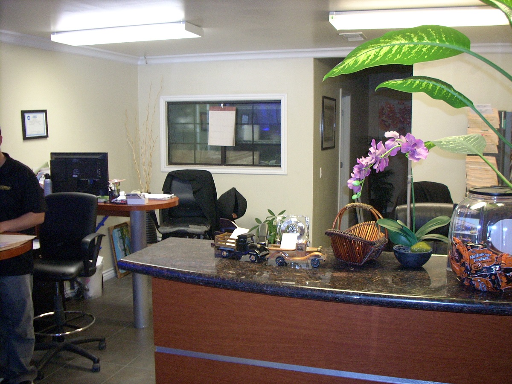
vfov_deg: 38.7
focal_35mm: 37
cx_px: 256
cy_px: 192
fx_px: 547
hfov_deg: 50.1
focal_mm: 6.2
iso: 200
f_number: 2.8
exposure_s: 1/19.5
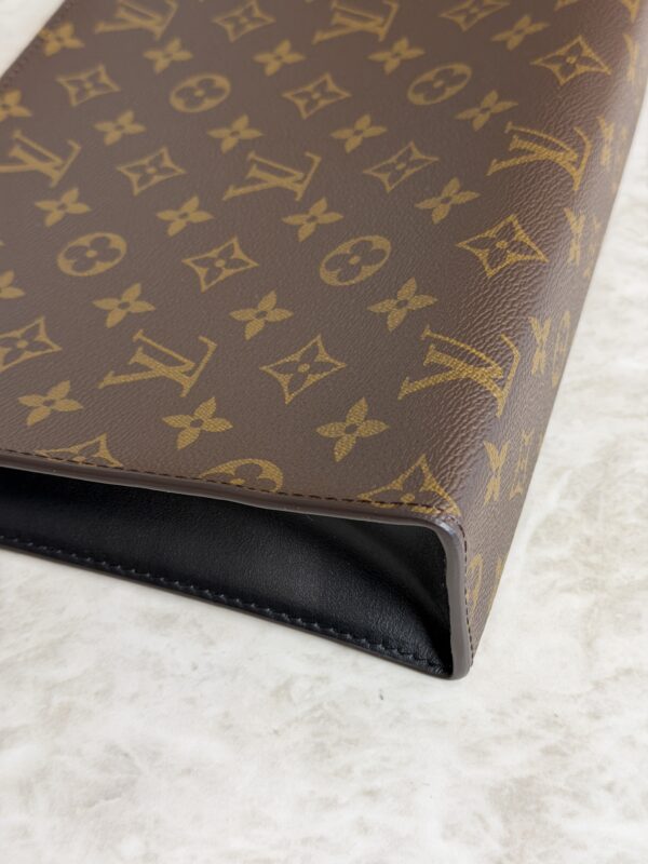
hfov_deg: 30.3
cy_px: 432
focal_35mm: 48
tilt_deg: -49.7
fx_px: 1198
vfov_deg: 39.7
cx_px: 324
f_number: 1.78
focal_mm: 6.76
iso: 80
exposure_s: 1/60
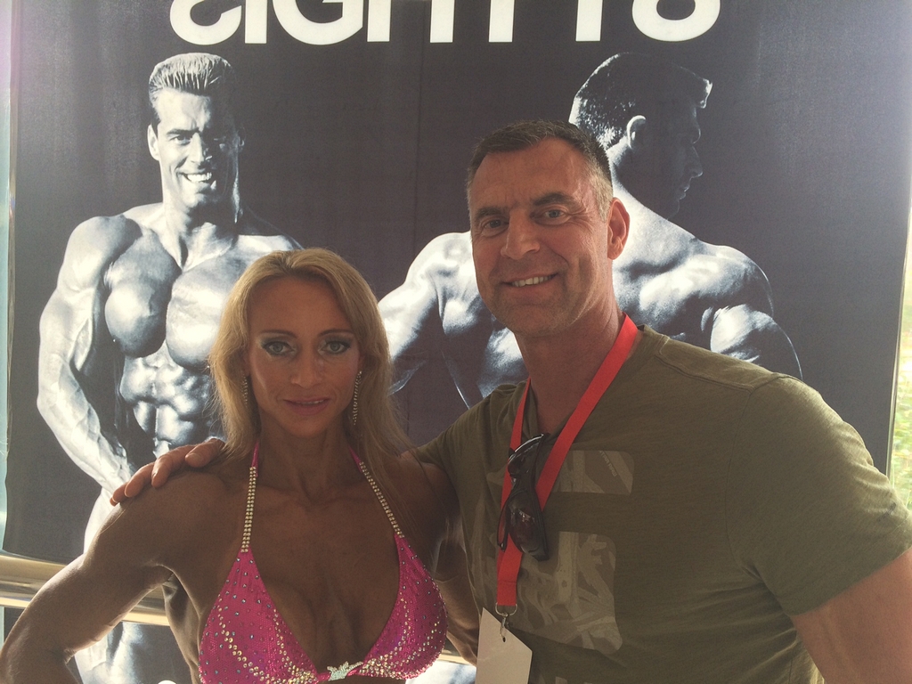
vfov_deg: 48.2
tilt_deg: -4.6
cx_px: 456
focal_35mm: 29
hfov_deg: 61.7
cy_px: 342
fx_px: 764
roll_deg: -3.6
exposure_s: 1/100
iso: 64
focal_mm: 4.15
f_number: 2.2
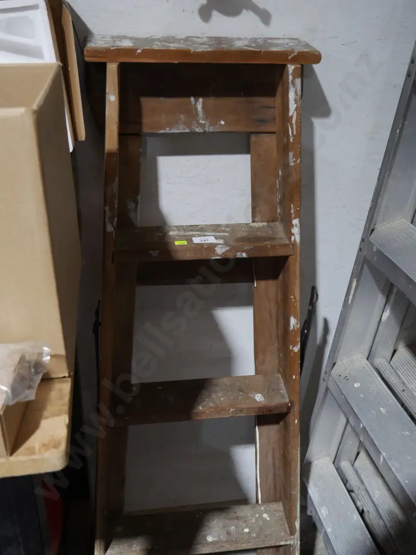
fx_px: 577
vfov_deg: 51.4
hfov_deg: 39.7
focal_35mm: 36
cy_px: 278
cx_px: 208
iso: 1250
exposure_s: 1/60
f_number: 4
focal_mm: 18
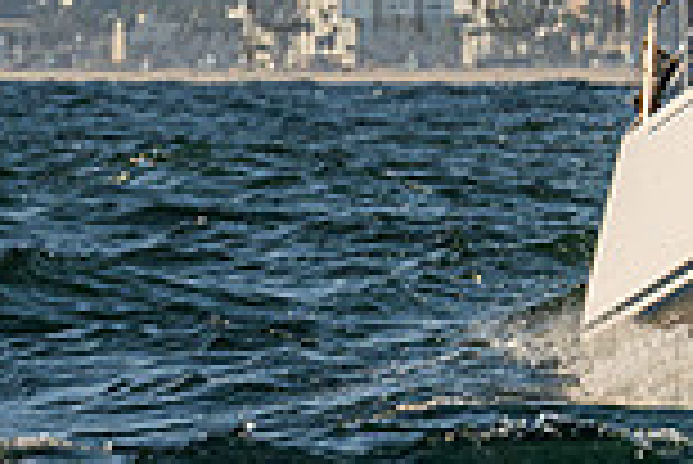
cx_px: 944
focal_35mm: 999
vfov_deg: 1.4
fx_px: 19248
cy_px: -119
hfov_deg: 2.1
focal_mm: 210
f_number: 8
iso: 400
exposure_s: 1/1000
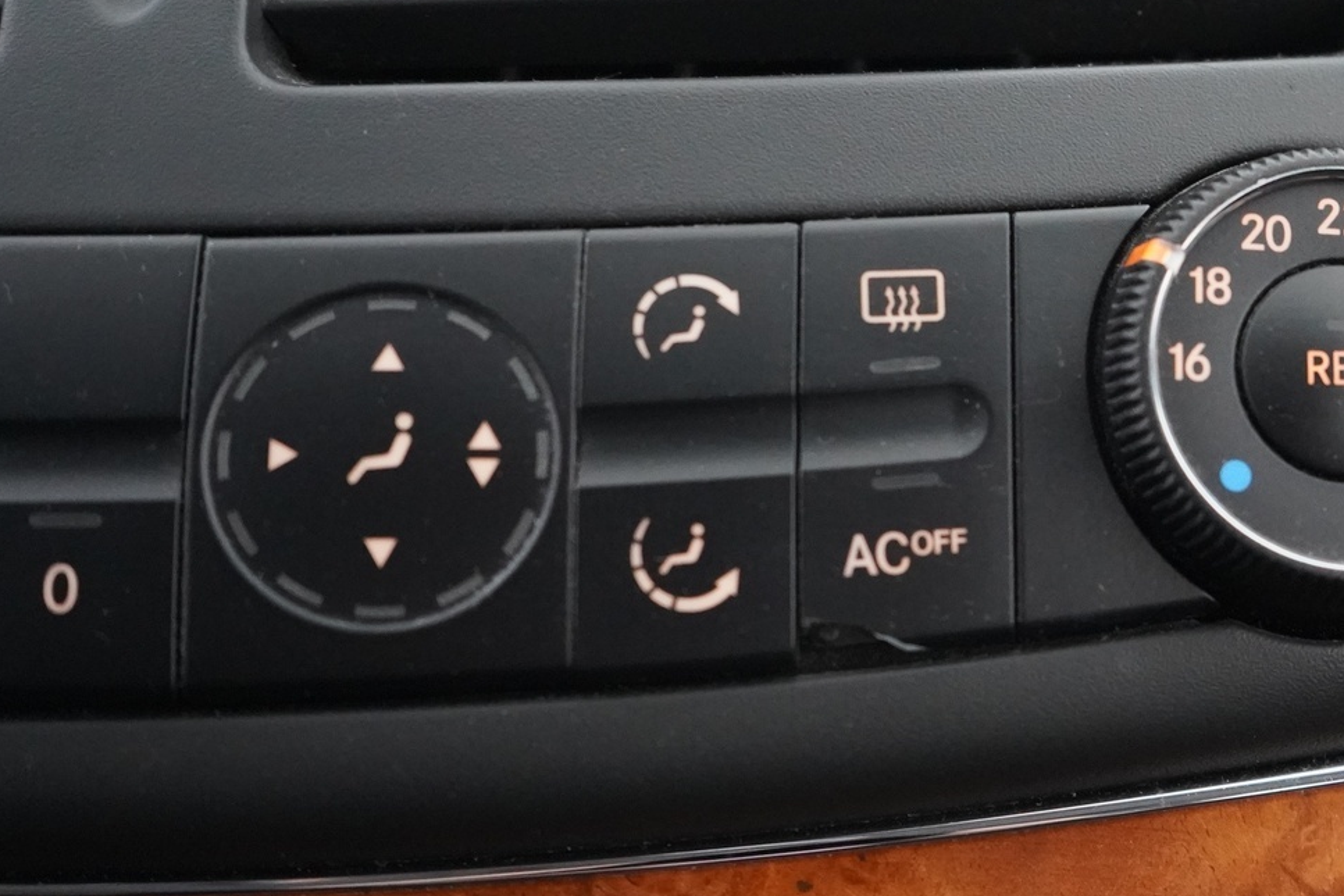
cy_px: 333
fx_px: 2315
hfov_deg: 31.6
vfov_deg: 21.9
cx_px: 1063
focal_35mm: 62
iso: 12800
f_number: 4.5
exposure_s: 1/60
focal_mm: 37
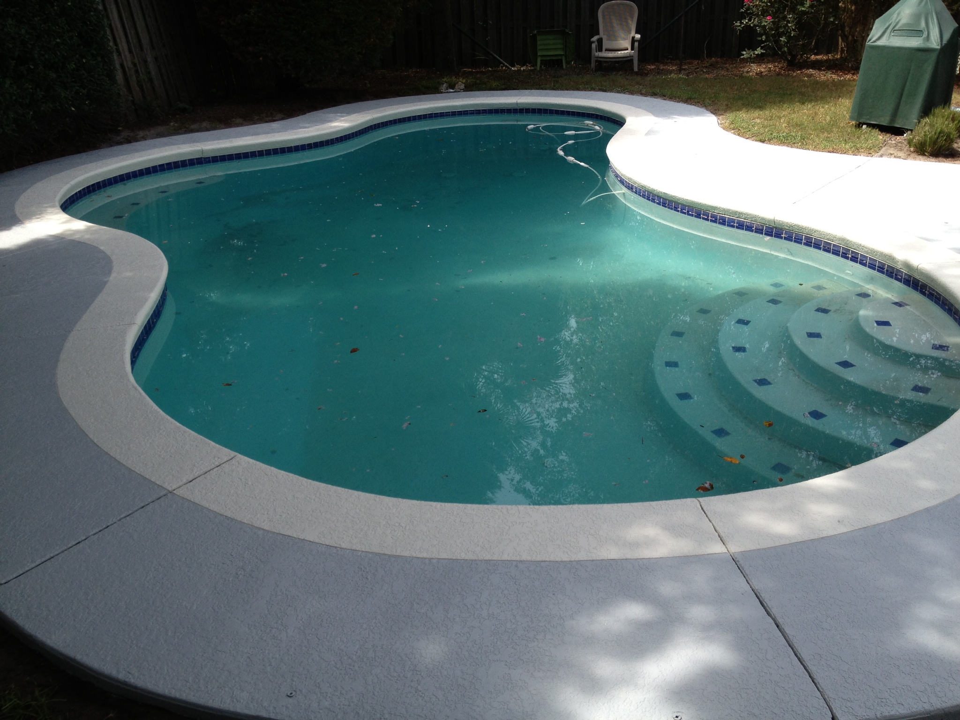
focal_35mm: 35
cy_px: 360
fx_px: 971
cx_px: 480
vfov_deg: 40.7
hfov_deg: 52.6
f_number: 2.4
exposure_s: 1/708
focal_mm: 4.28
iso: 50
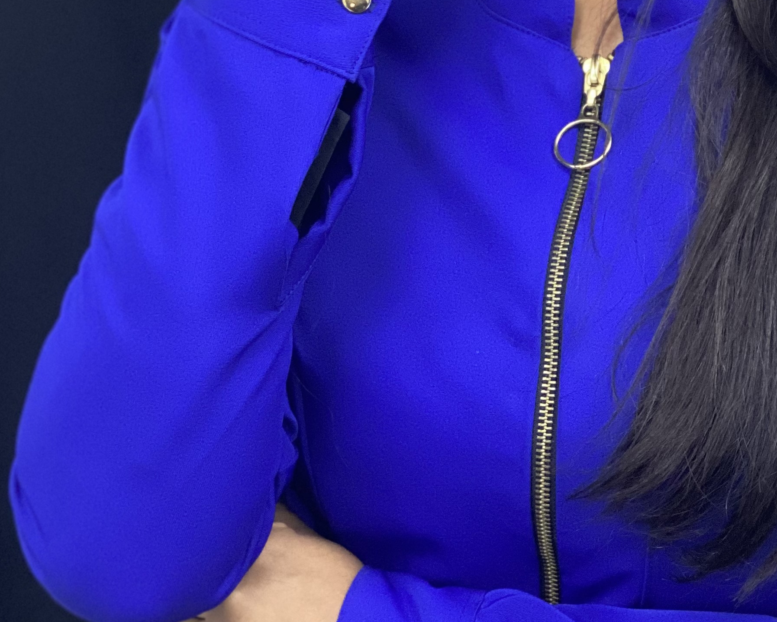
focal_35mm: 114
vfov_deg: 13.4
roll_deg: +0.4
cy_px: 36
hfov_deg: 16.7
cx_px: 606
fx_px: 2622
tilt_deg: -8.4
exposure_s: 1/40
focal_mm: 6
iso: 250
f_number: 2
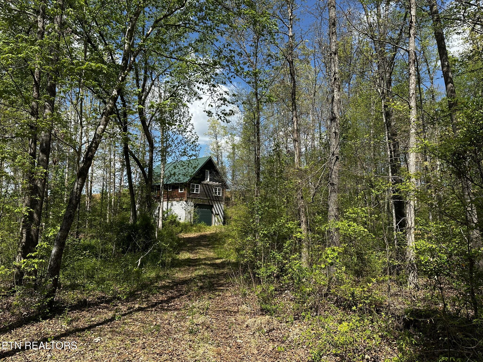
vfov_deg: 56.8
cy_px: 181
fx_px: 335
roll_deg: -1.0
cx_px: 242
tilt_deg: +6.8
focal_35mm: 24
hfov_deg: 71.6
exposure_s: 1/2967
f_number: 1.78
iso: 80
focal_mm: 6.86
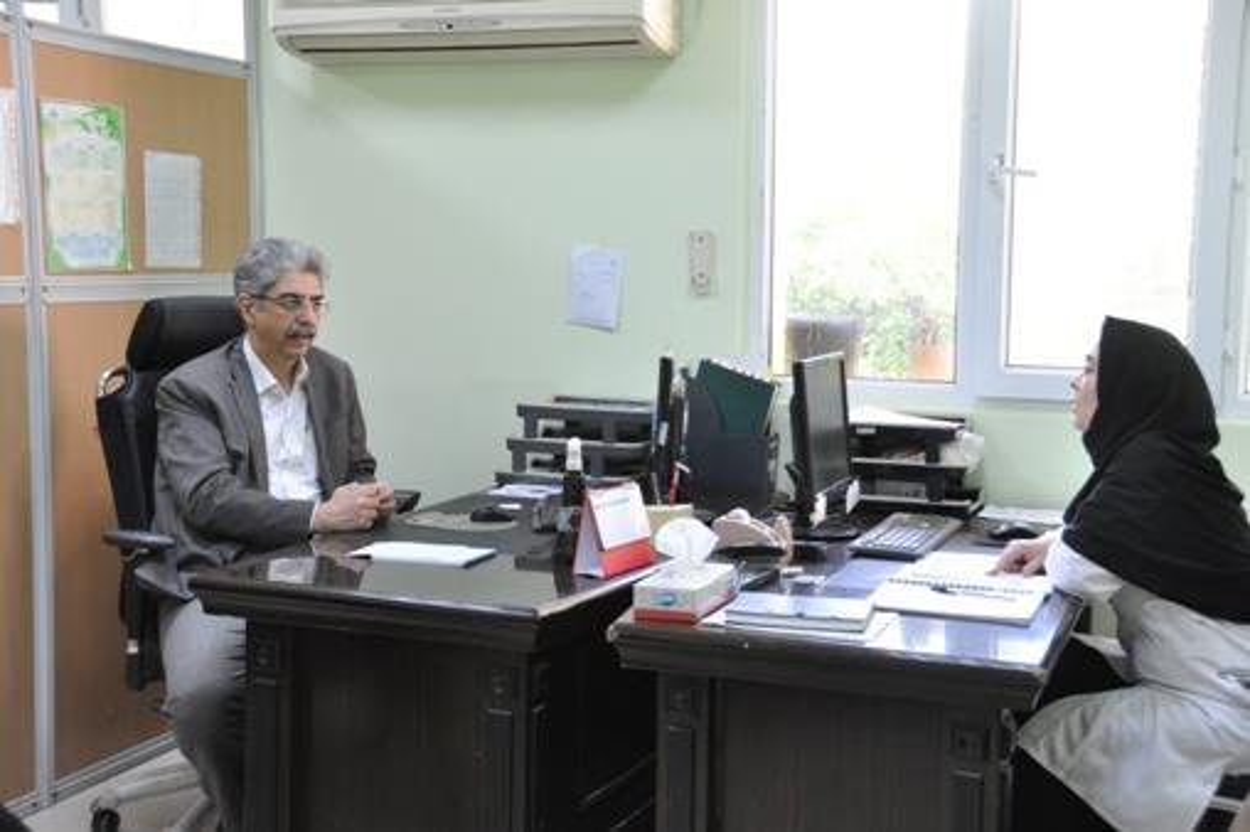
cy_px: 416
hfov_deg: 41.1
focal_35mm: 48
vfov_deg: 28.0
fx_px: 1666
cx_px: 625
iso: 640
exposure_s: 1/30
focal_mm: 32
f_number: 6.3
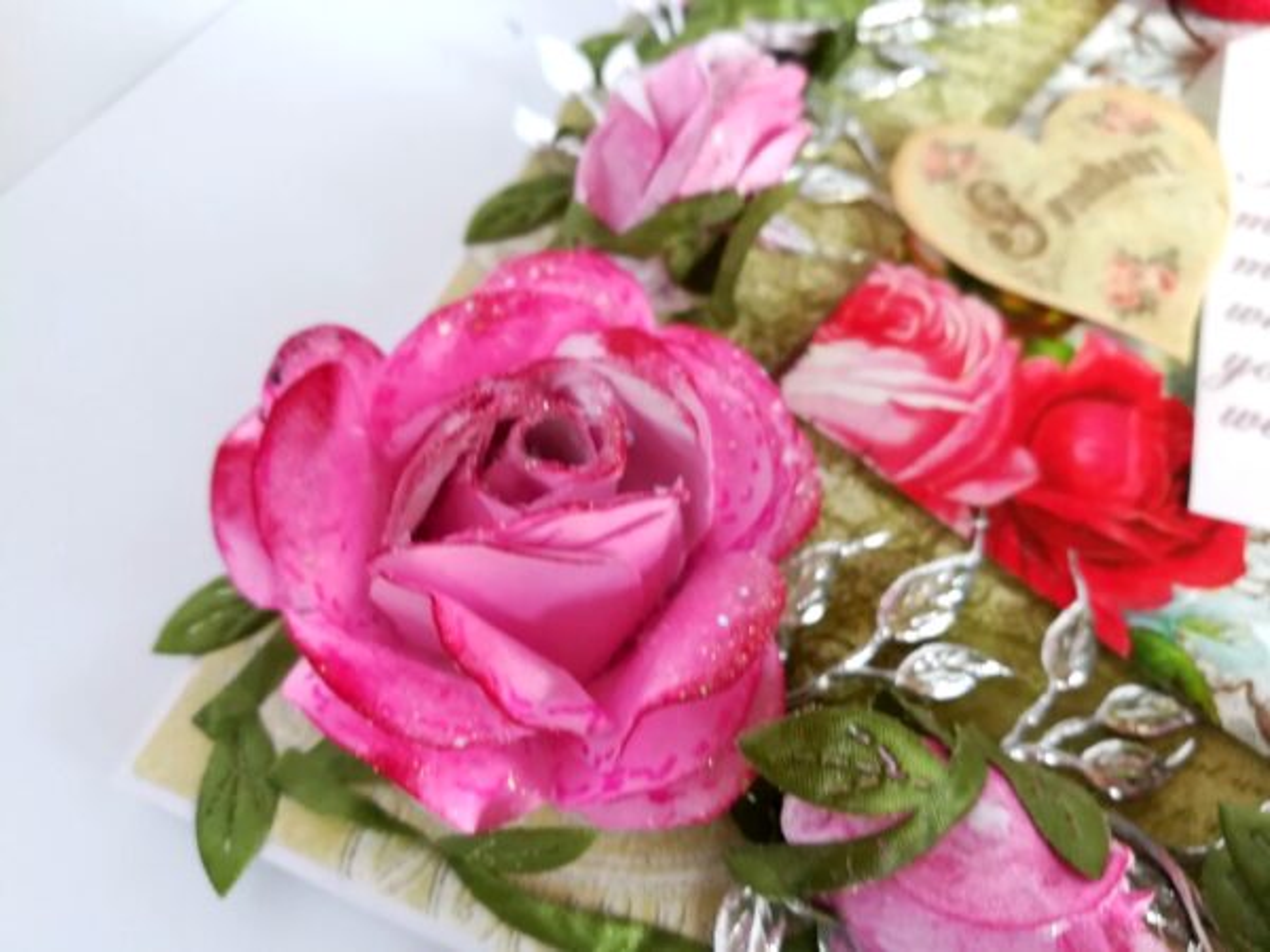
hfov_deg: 67.3
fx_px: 954
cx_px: 635
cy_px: 476
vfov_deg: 53.1
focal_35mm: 26
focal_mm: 3.83
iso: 100
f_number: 2.2
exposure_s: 1/30
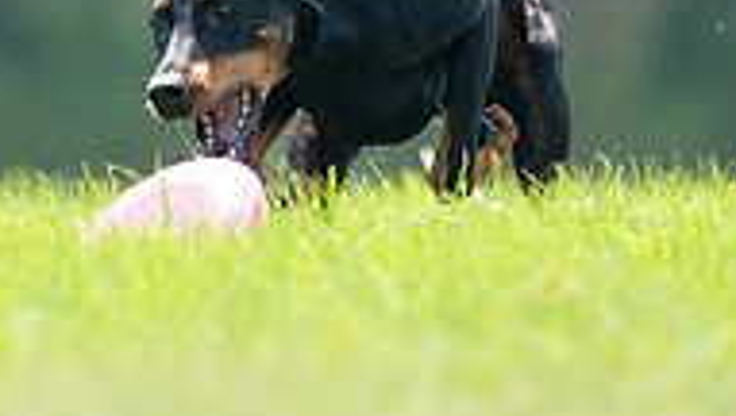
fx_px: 37224
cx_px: 243
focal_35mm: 1905
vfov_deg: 0.6
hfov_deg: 1.1
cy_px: -168
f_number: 6.3
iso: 4000
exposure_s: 1/4000
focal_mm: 600
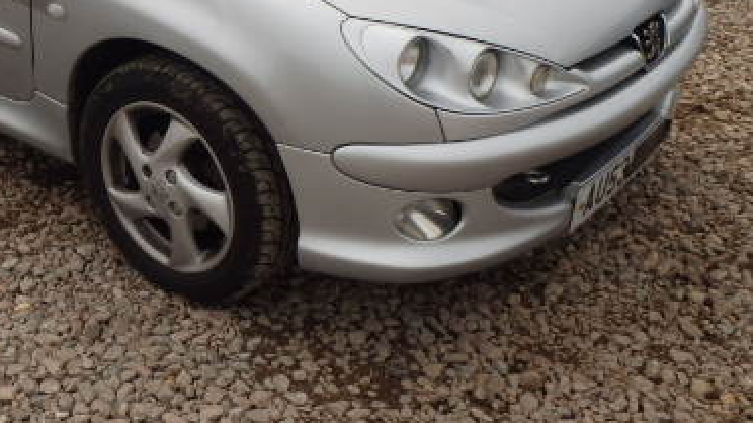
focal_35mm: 60
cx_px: 142
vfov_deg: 19.8
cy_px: 75
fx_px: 1198
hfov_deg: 33.8
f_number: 13
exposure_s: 1/125
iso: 125
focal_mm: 5.7
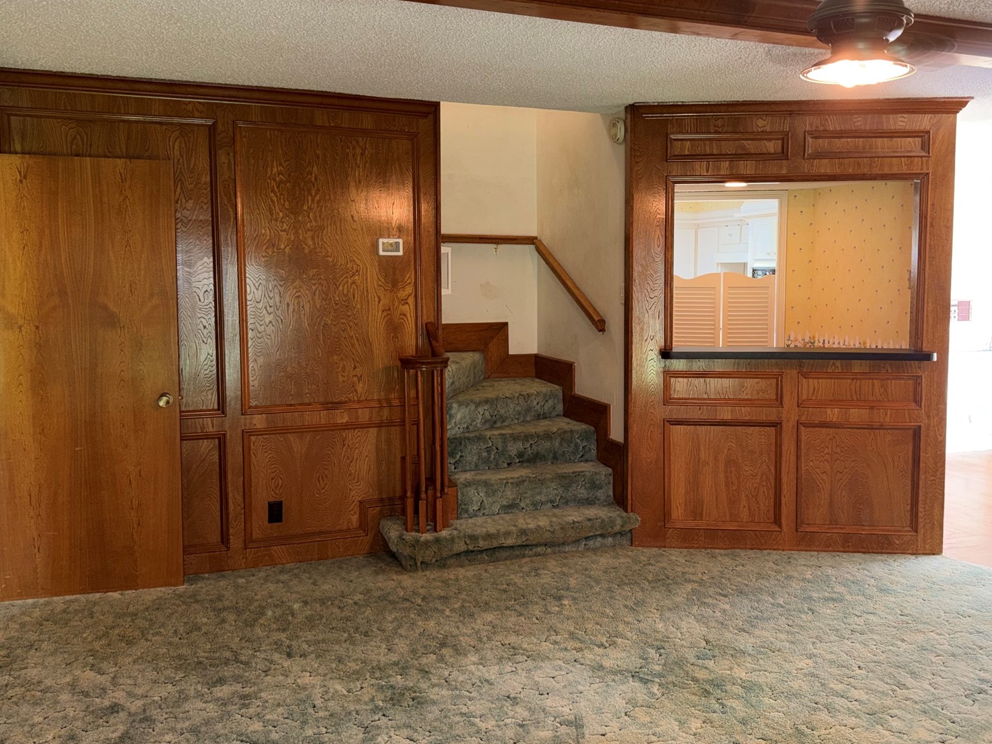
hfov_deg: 56.6
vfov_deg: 44.1
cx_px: 568
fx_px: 917
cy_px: 343
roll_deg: +0.4
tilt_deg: -4.5
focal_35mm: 32
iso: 80
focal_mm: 6.76
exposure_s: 1/15
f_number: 1.78
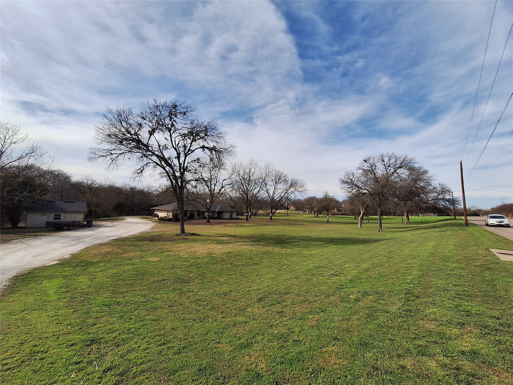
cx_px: 256
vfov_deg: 89.9
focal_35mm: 13
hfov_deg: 106.2
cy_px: 192
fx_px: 193
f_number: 2.2
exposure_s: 1/1709
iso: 40
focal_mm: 1.74
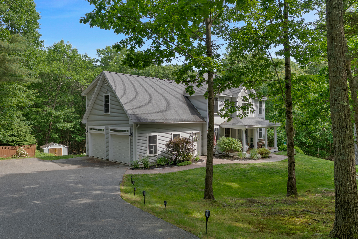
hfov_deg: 70.4
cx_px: 179
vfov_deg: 50.5
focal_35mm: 26
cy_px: 120
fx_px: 254
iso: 320
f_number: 7.1
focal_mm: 25.5
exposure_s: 1/200
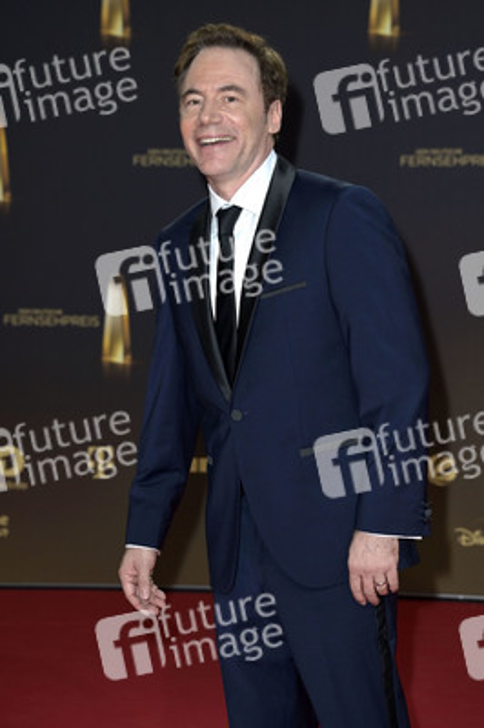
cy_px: 364
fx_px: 2262
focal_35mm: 112
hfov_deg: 12.2
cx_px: 242
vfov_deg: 18.3
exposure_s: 1/250
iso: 800
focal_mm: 112
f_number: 6.3
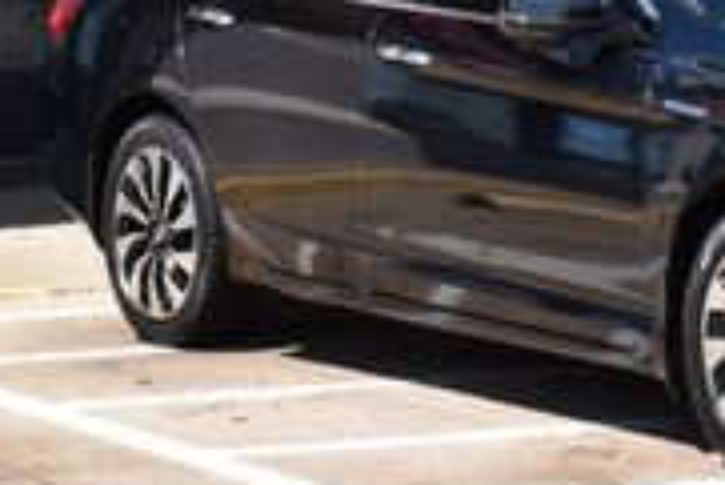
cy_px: -108
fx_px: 4051
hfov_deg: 10.2
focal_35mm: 201
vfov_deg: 6.8
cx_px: 280
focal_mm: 38
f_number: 11
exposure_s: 1/400
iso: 400
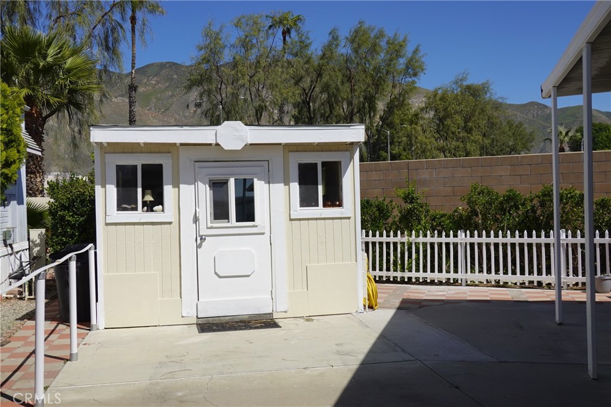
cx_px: 306
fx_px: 713
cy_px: 204
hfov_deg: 46.4
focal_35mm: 42
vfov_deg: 31.9
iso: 100
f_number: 5.6
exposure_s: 1/800
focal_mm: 15.59
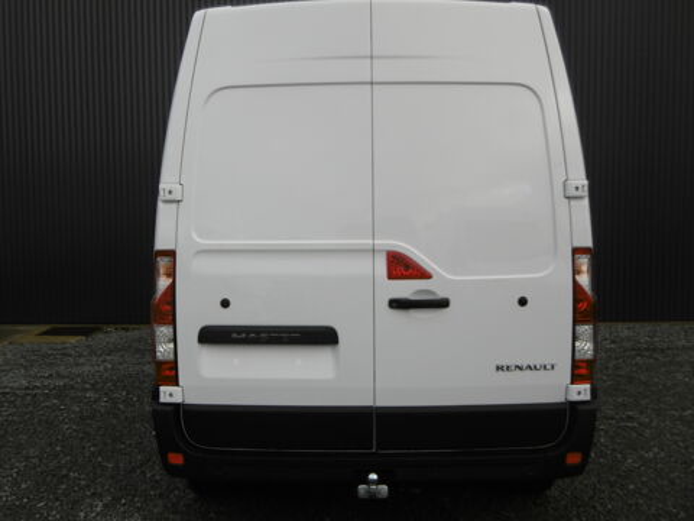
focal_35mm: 43
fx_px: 862
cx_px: 347
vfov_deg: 33.6
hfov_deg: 43.9
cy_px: 260
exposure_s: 1/500
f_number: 3.8
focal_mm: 7.7
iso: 320
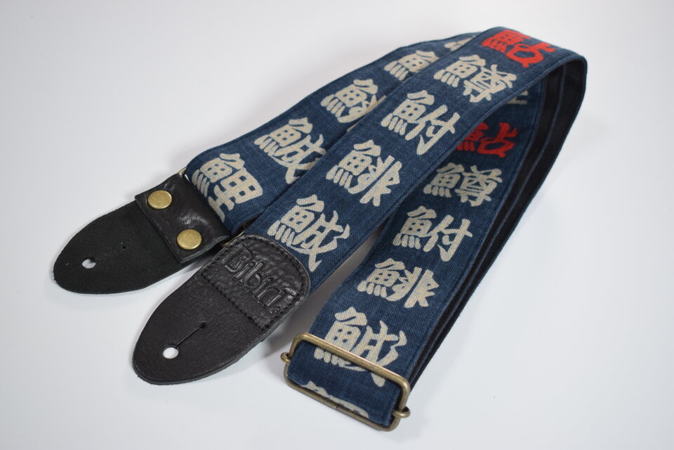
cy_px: 225
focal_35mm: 52
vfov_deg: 25.8
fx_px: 983
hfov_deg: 37.9
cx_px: 337
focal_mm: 35
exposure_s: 1/200
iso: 800
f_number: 4.5
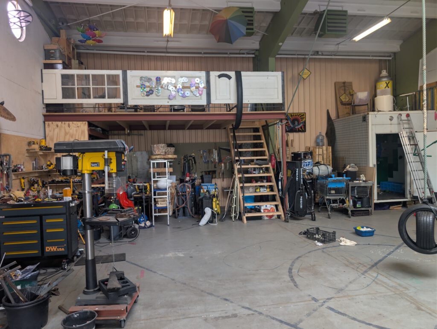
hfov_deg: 71.5
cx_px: 218
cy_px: 164
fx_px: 303
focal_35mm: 24
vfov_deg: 56.9
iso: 80
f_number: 1.68
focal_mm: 6.9
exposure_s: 1/50
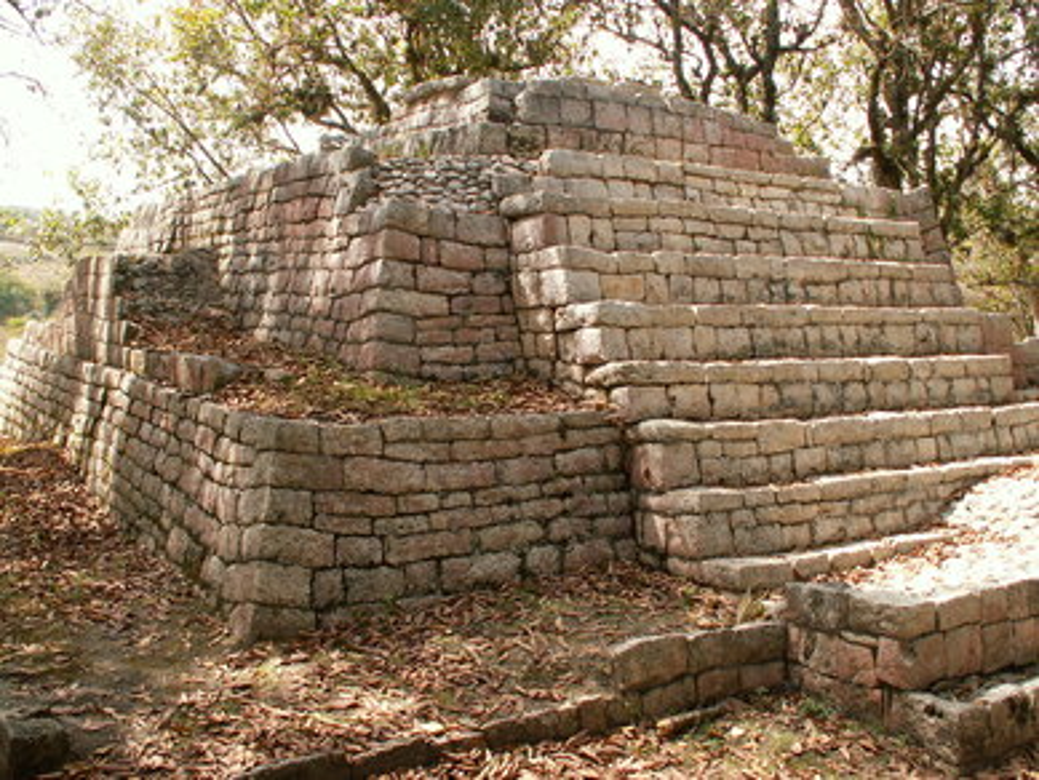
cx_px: 520
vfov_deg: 40.7
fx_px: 1051
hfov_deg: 52.6
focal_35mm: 35
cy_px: 390
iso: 50
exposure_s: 1/100
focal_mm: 5.86
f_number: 4
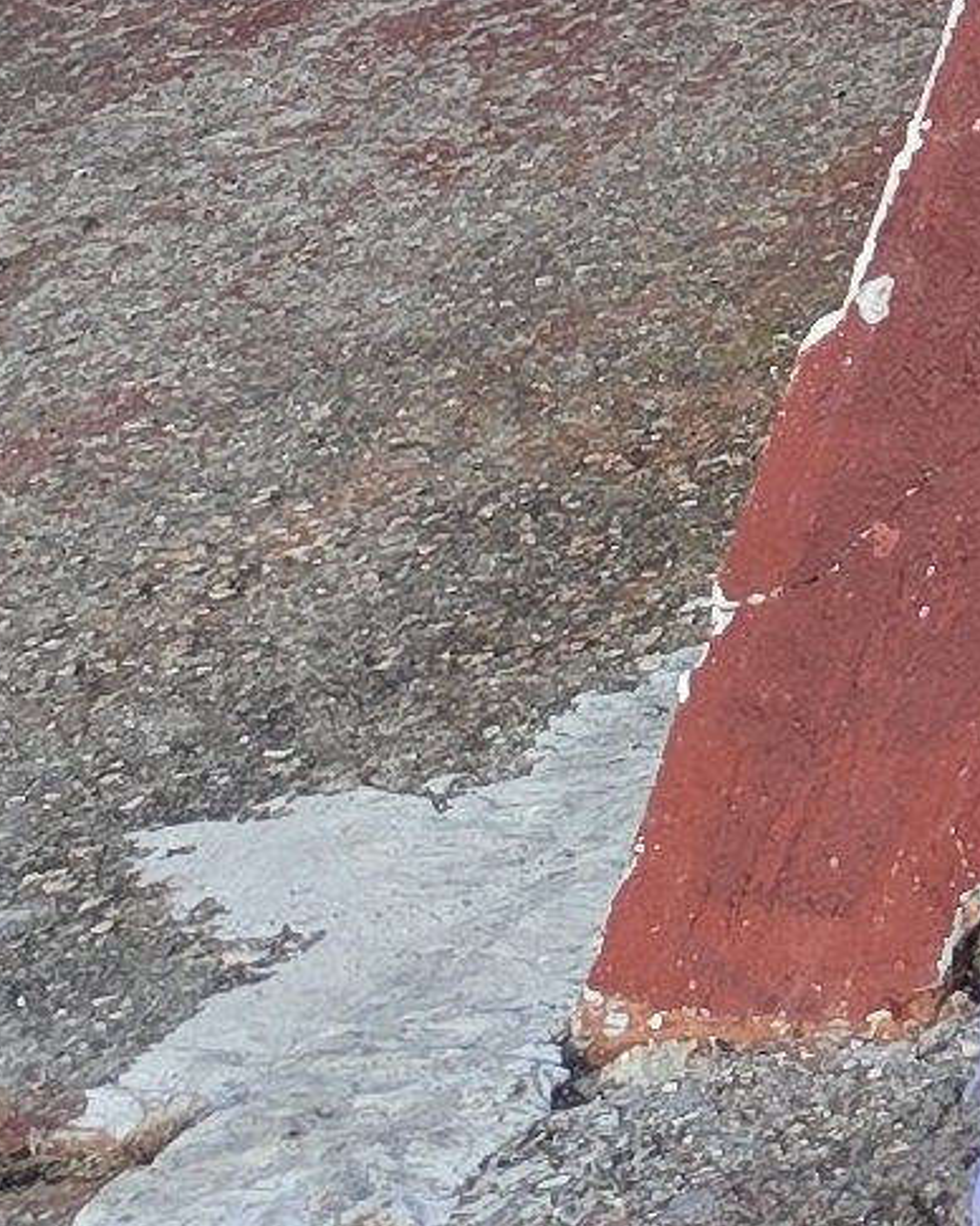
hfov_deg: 6.0
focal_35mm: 185
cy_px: -1959
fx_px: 6707
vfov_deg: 9.1
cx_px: 4647
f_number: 1.4
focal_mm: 6.5
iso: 32
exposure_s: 1/359
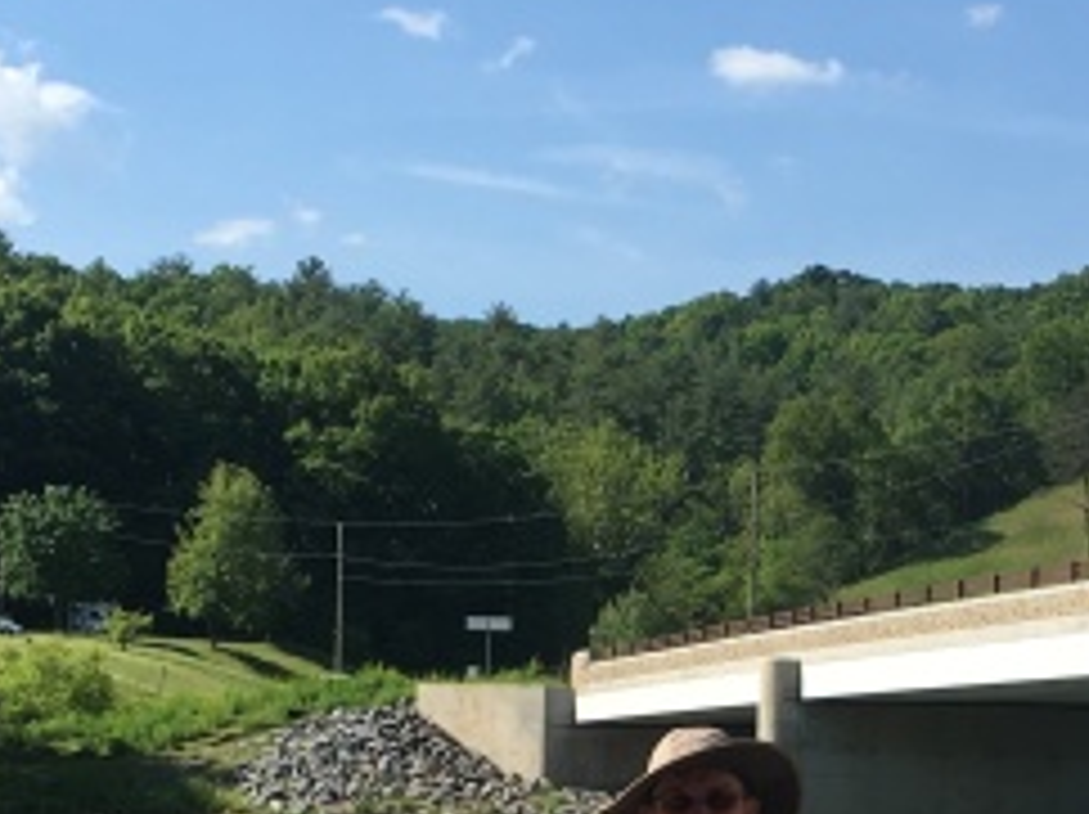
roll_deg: -1.7
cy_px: 922
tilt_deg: -1.5
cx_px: 742
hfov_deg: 20.4
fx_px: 3017
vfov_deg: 15.0
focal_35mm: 96
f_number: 2.2
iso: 25
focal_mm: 4.15
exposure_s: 1/1261
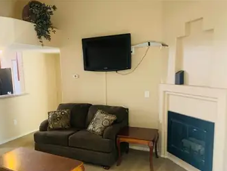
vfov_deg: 45.3
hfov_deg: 58.0
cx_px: 94
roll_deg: +2.3
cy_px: 101
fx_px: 204
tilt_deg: -9.4
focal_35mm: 31
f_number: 1.8
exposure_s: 1/40
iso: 320
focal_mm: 4.25
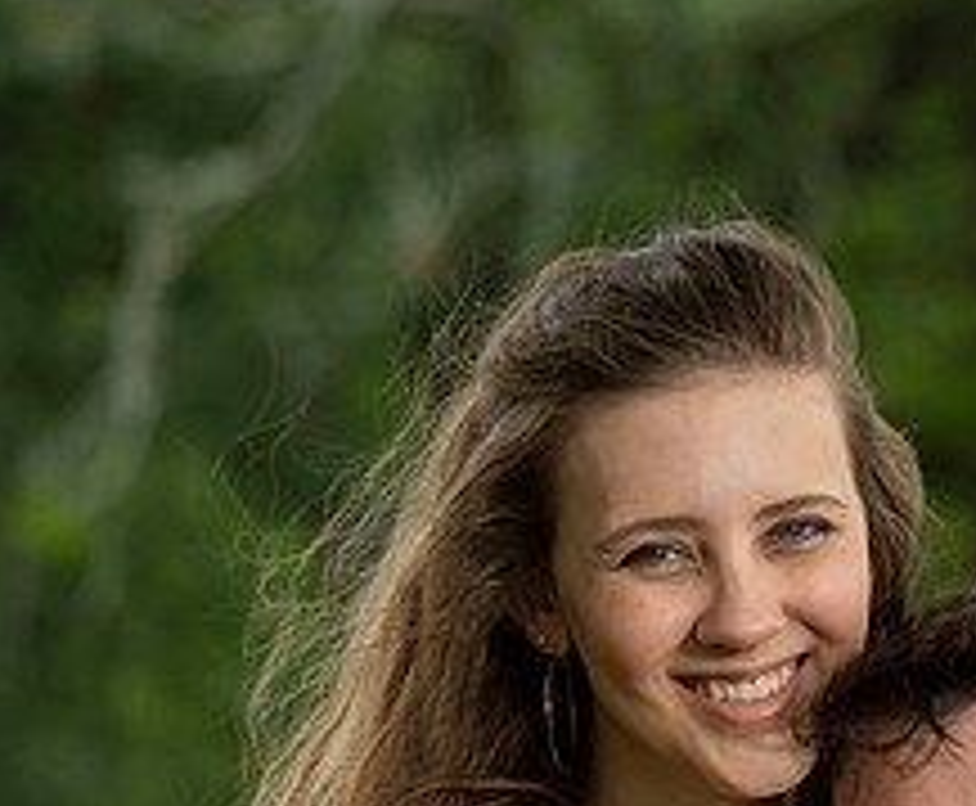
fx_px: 11491
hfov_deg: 4.9
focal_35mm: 393
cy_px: 995
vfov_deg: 4.0
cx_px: 977
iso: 125
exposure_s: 1/125
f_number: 5.6
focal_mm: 135
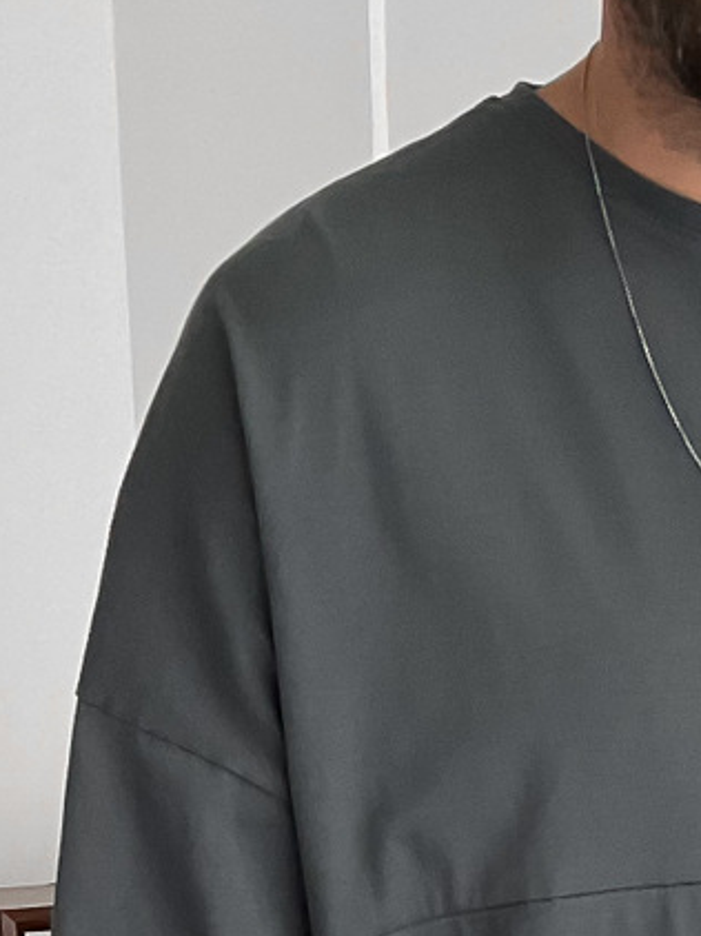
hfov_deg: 13.2
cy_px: 1743
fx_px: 2973
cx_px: 736
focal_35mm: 110
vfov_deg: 15.2
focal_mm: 3
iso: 64
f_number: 1.8
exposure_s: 1/100
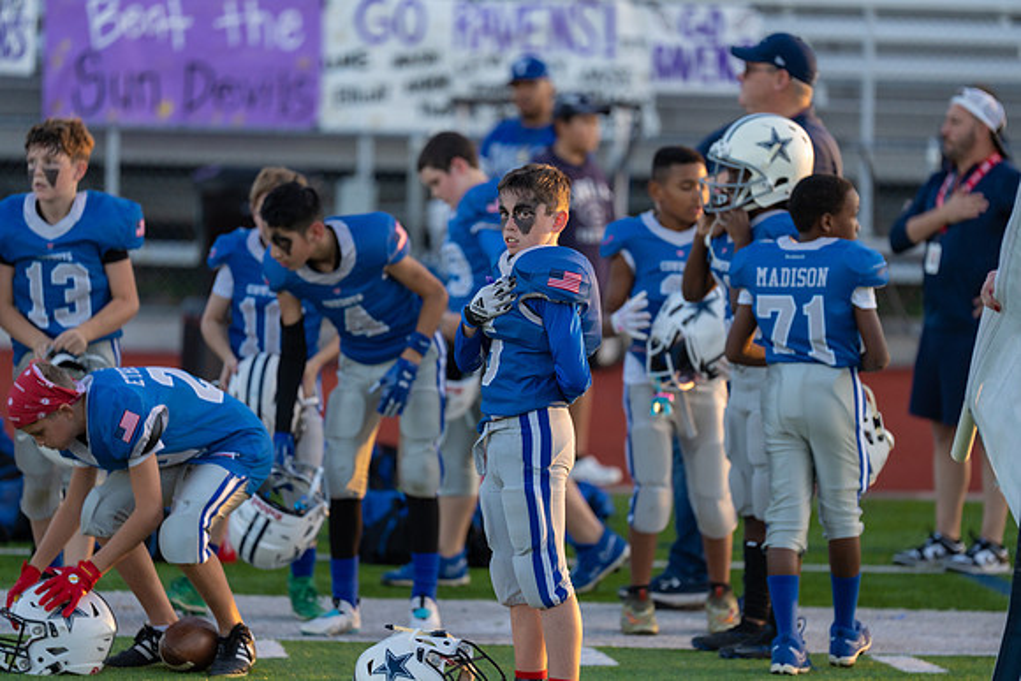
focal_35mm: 200
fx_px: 5673
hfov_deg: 10.3
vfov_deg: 6.9
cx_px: 510
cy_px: 340
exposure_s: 1/1250
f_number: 2.8
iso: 500
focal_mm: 200
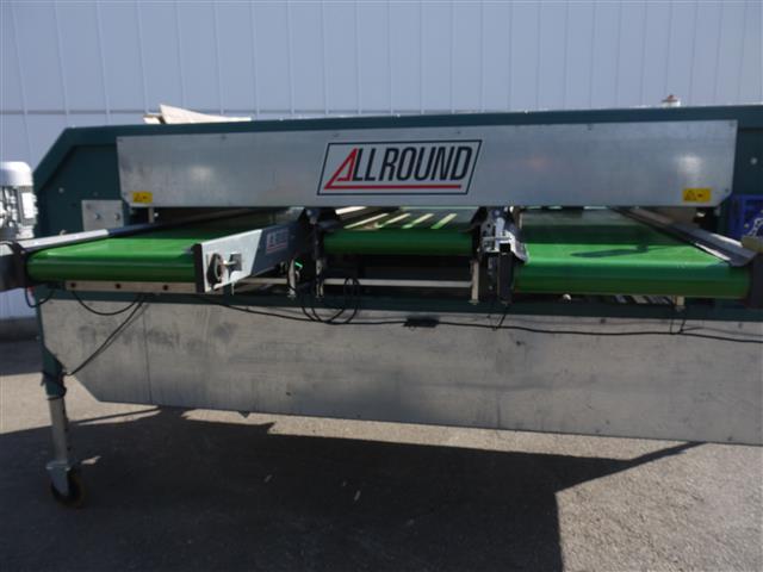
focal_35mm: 30
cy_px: 286
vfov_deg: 46.8
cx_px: 382
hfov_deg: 60.0
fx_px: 661
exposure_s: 1/320
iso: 100
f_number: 6.3
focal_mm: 15
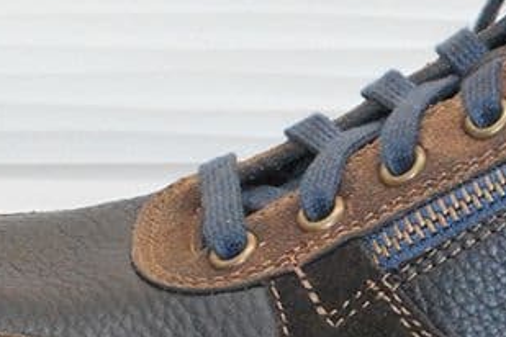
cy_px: 157
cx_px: 596
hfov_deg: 14.2
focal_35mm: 140
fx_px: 1968
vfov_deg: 9.8
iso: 1600
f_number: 8
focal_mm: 24
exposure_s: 1/200
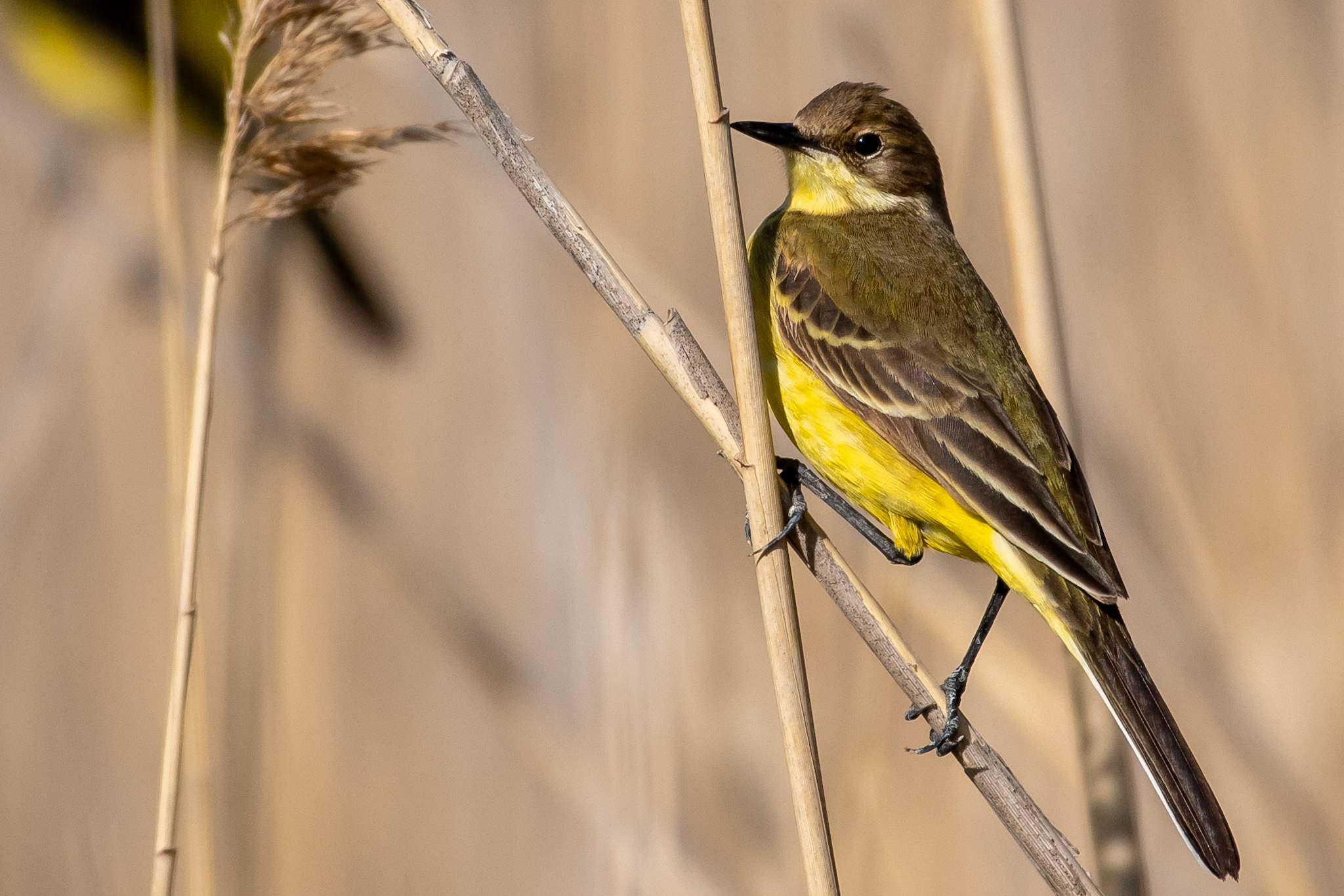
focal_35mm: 750
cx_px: 672
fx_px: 28002
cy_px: 448
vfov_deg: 1.8
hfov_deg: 2.7
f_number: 5.6
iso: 250
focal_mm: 500
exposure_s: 1/4000
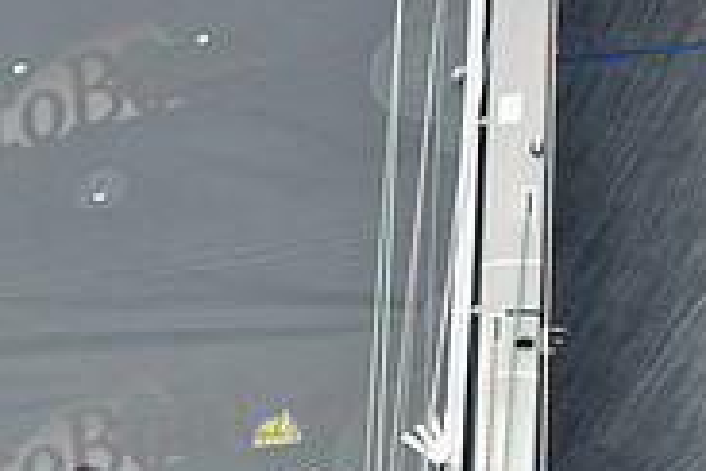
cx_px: -374
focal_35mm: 273
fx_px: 5353
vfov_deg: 5.0
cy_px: 708
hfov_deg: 7.4
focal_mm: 86
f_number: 5
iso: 320
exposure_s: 1/640
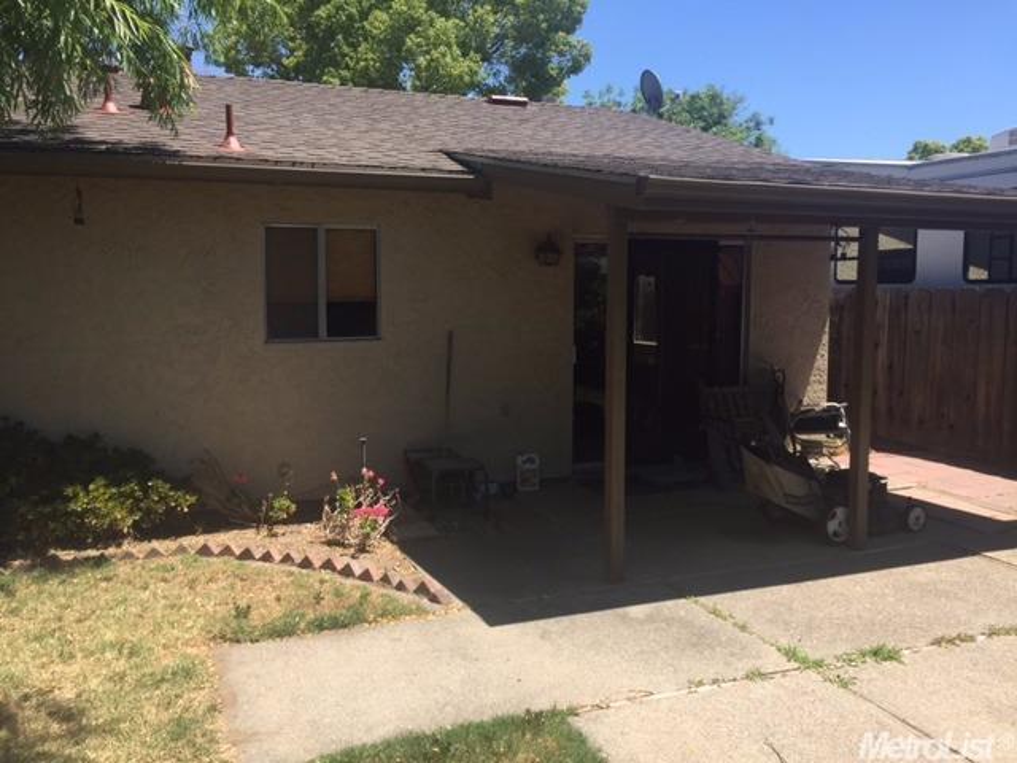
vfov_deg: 48.2
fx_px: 852
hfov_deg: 61.7
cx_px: 508
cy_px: 382
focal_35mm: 29
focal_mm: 4.15
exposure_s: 1/1199
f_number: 2.2
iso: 32
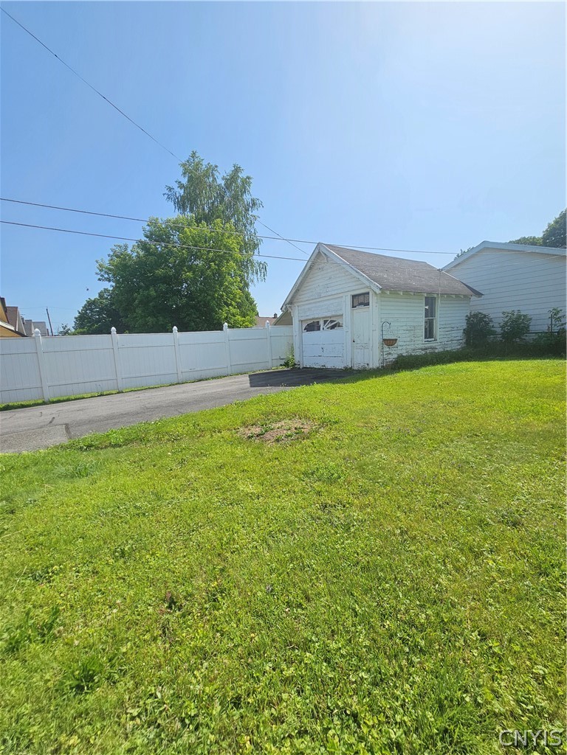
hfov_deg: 89.9
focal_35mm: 13
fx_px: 284
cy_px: 378
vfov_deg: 106.2
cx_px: 284
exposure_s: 1/3798
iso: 50
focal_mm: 2.2
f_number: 2.2
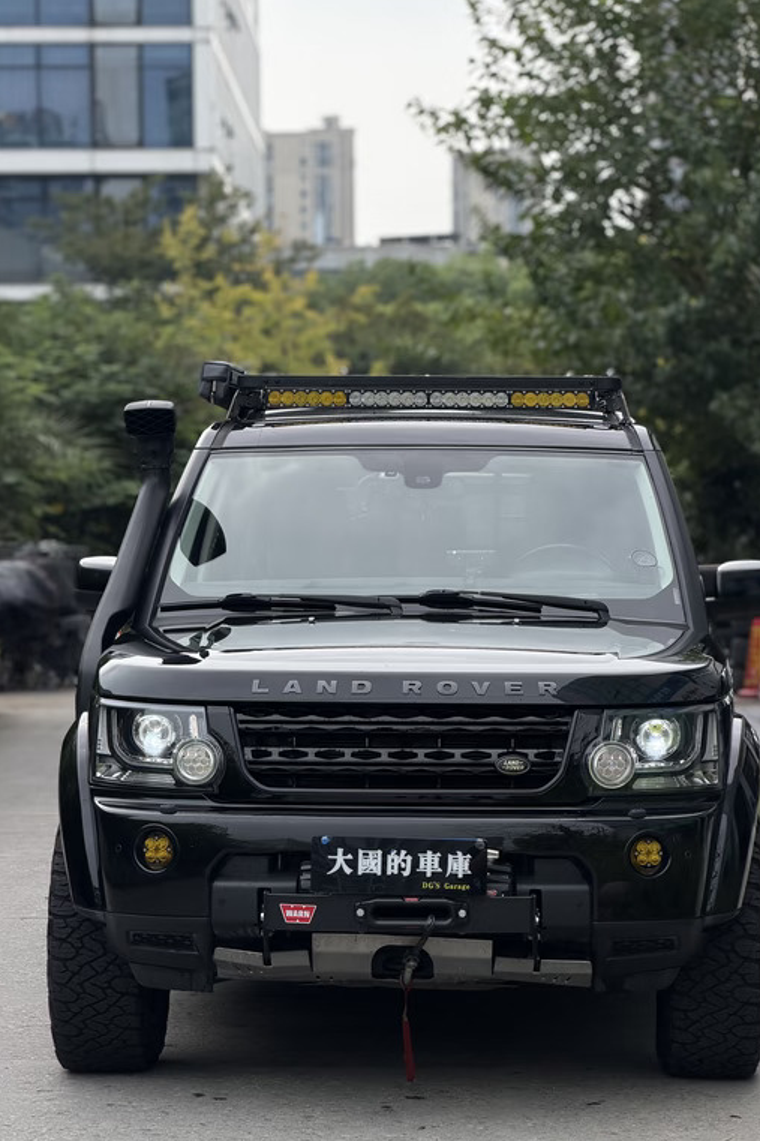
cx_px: 418
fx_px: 3326
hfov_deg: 13.0
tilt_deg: -0.3
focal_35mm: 105
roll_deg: -0.2
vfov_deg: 19.5
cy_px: 571
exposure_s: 1/638
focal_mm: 16.89
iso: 50
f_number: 2.8
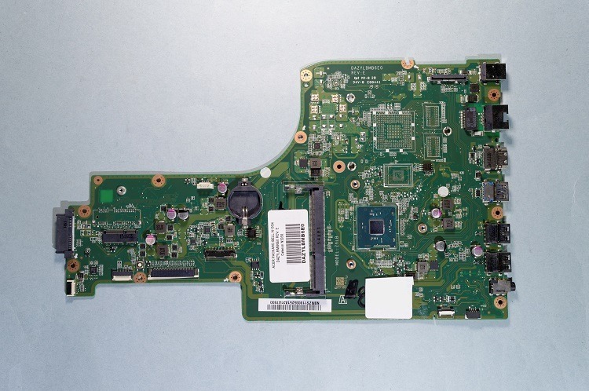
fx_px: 539
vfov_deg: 39.9
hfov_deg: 57.3
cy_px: 196
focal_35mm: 33
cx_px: 294
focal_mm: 22
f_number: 8
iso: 100
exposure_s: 1/6
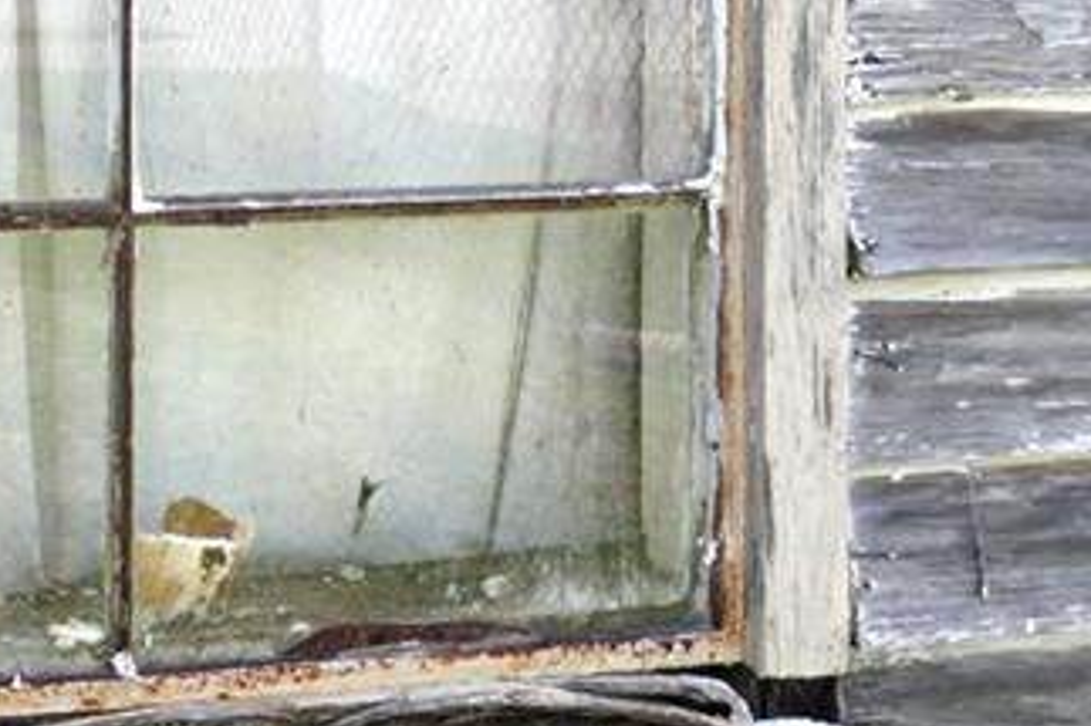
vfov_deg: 11.8
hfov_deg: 17.2
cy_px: -368
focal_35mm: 111
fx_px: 3362
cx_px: -361
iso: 125
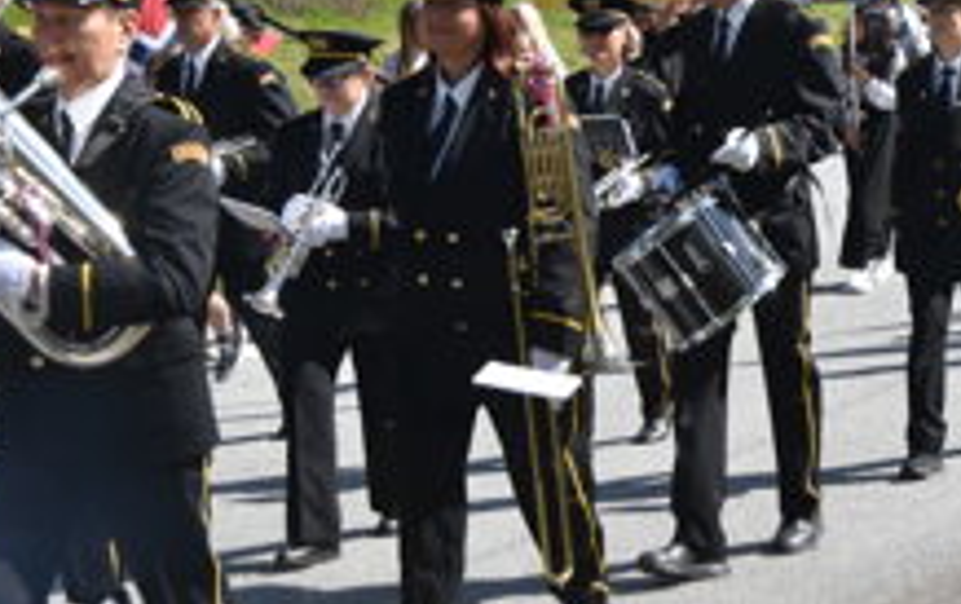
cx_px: 820
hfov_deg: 18.3
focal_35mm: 112
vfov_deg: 11.7
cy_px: 139
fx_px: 2938
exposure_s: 1/500
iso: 560
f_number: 8
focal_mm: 40
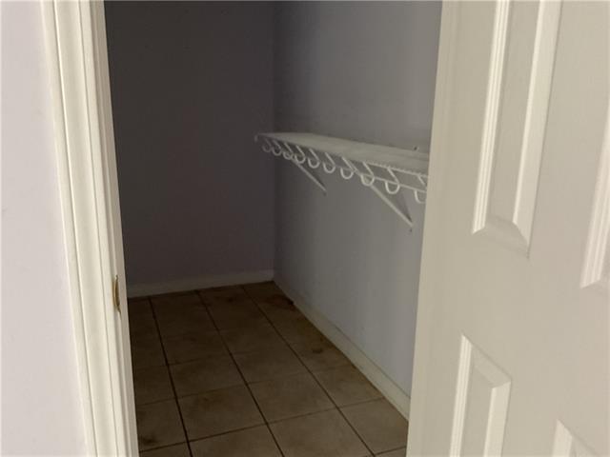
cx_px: 305
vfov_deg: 48.2
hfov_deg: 61.7
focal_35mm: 29
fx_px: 511
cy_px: 228
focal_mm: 3
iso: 250
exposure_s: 1/40
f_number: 1.8
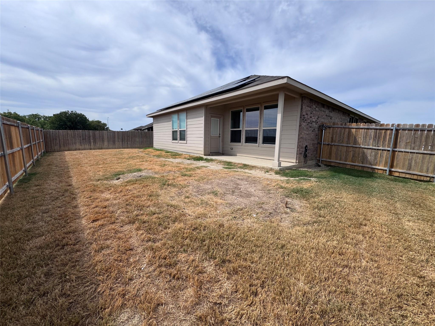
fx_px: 176
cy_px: 163
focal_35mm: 14
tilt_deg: -6.7
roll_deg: -1.7
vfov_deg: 85.7
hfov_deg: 102.1
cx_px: 218
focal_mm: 2.22
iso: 50
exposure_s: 1/2028
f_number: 2.2
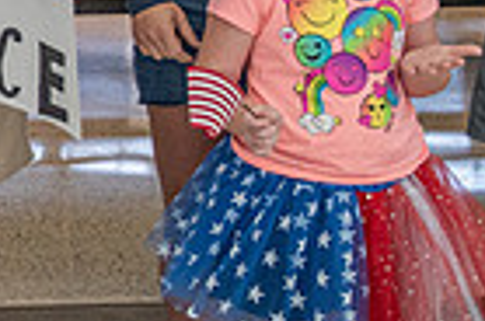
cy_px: -89
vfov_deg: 8.6
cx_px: -415
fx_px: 2110
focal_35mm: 157
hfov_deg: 12.0
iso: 800
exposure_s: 1/1600
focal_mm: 25
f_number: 3.2
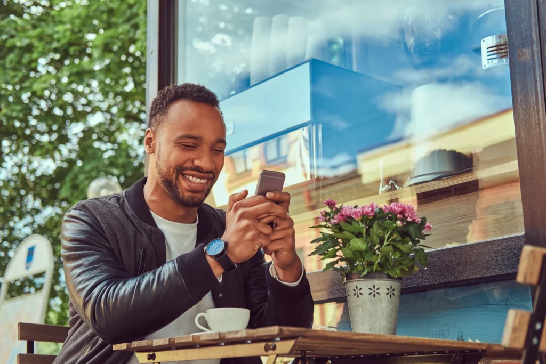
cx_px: 273
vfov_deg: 25.5
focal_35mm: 53
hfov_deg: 37.5
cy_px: 182
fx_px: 804
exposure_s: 1/250
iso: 200
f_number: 2.8
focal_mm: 35
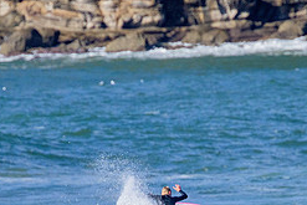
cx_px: 183
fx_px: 16015
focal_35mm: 1877
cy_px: 217
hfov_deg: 1.1
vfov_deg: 0.7
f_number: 11
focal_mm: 800
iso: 1100
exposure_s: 1/2000
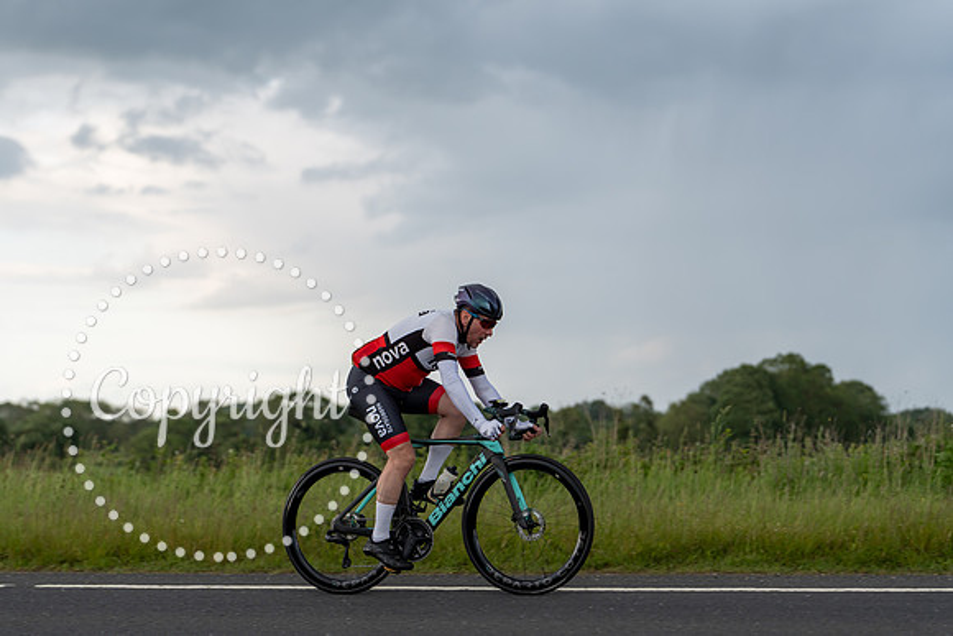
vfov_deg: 13.9
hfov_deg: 20.7
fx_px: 2605
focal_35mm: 98
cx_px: 432
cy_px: 348
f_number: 3.2
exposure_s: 1/500
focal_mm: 90
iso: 250
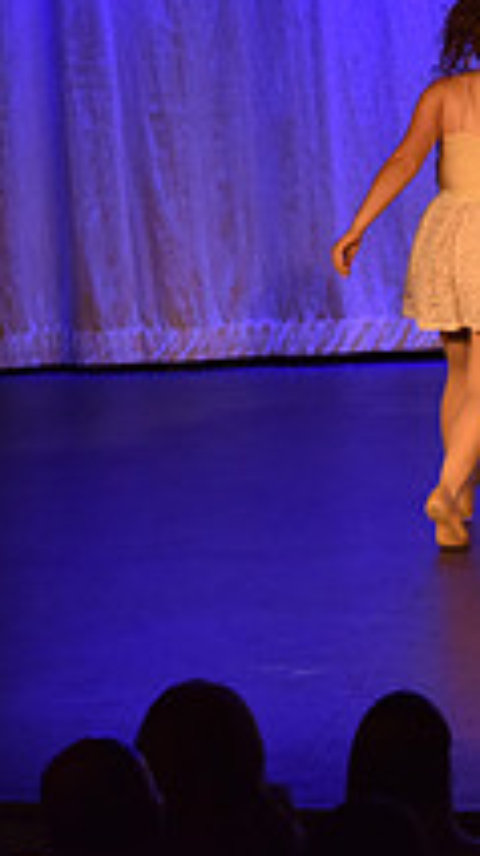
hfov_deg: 4.1
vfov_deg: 7.4
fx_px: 6618
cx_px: 1158
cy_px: 196
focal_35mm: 292
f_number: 4
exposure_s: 1/200
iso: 2000
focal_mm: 102
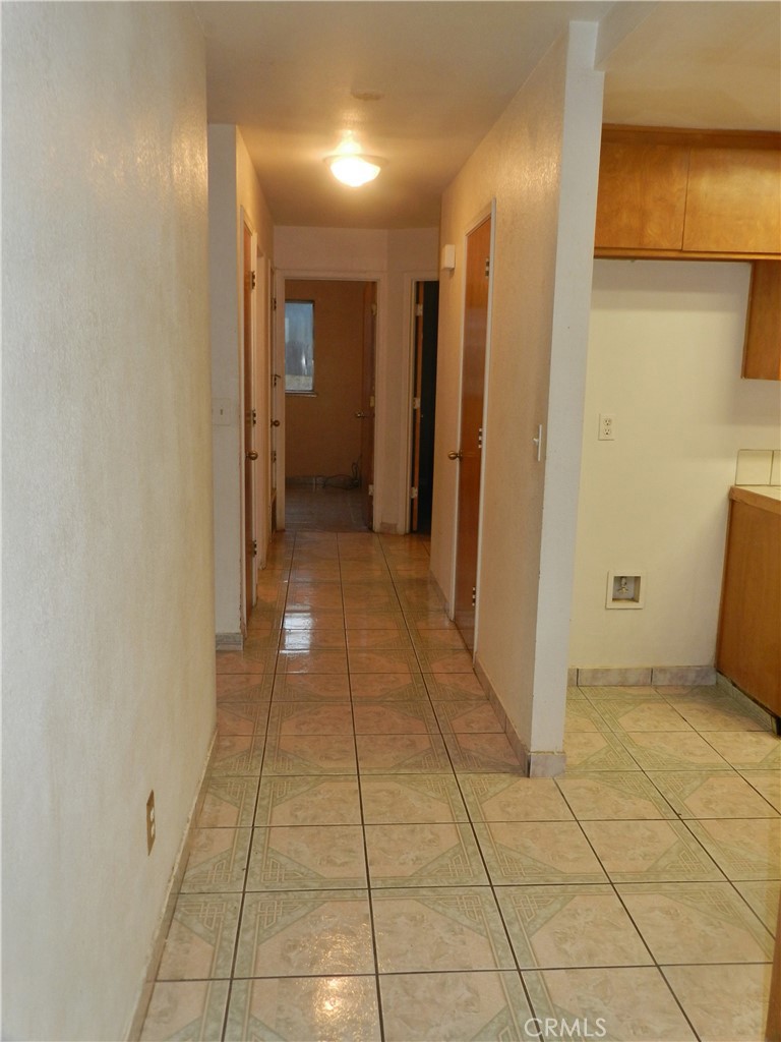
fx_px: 842
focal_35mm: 28
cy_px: 521
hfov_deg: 49.7
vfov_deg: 63.4
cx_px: 390
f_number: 3.6
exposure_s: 1/30
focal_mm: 5
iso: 200
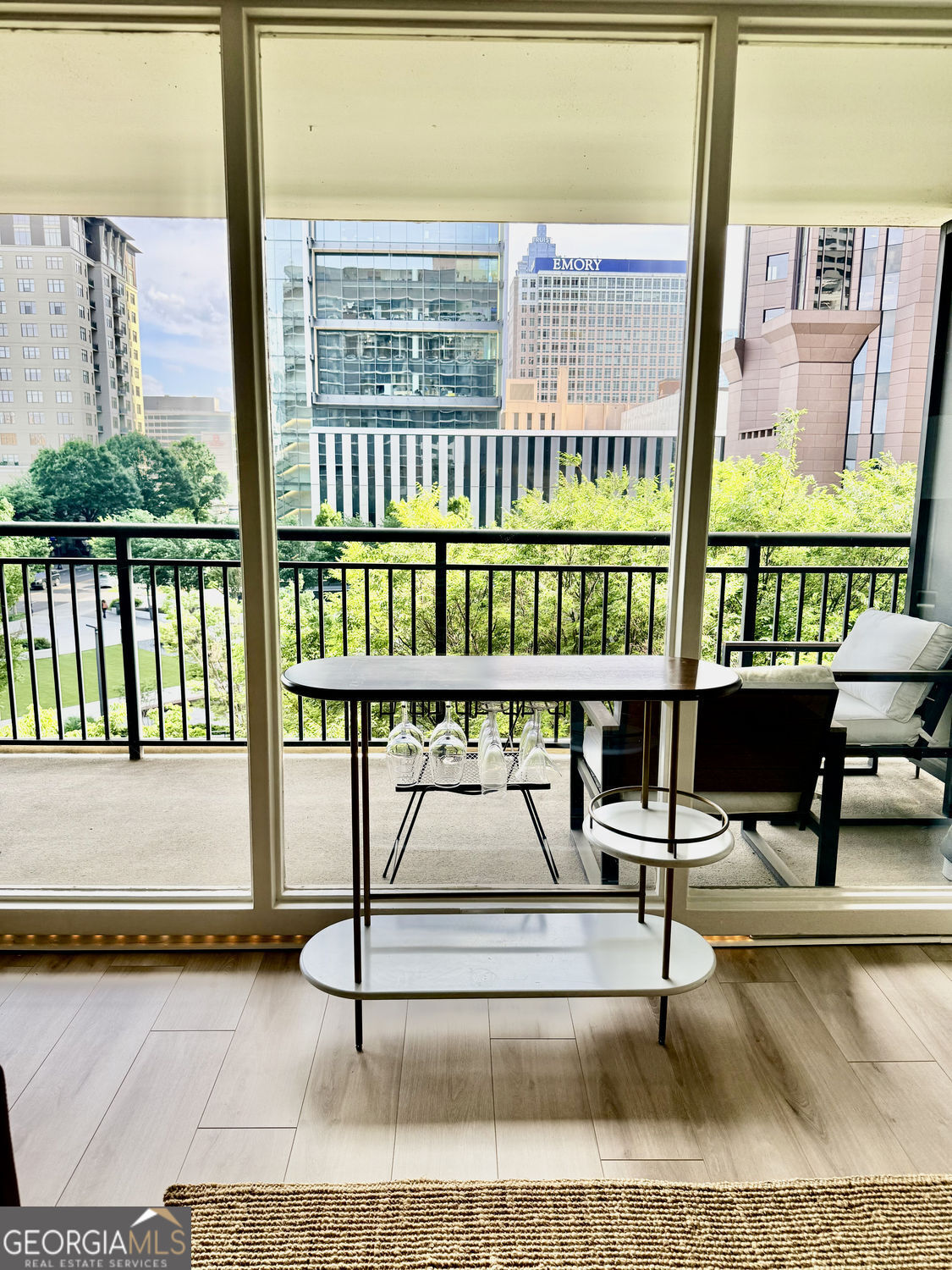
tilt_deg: -9.8
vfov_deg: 71.6
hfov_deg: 56.8
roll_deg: -1.5
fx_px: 880
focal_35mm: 24
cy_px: 635
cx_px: 476
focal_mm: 6.76
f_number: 1.78
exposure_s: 1/722
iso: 100
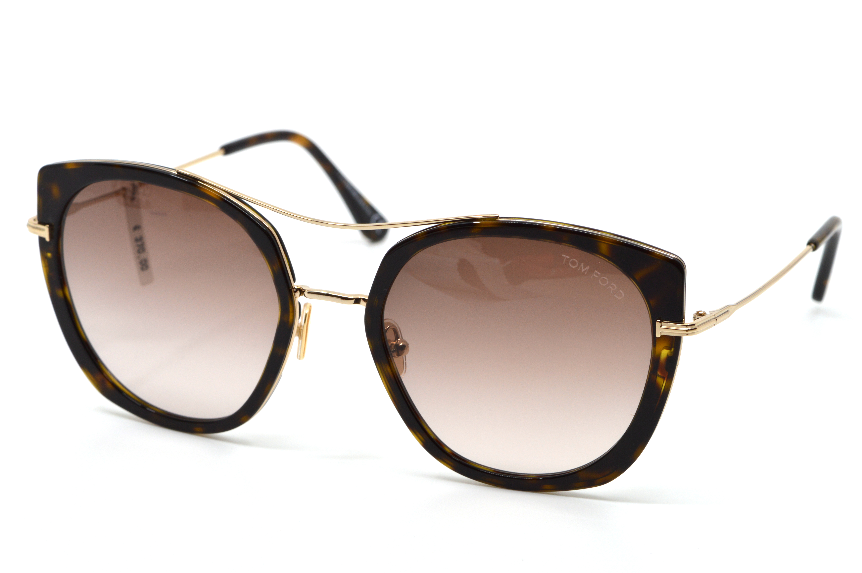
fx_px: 3050
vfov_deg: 10.7
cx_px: 431
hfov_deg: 16.1
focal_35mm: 128
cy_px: 286
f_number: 14
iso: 200
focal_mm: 85
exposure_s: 1/60
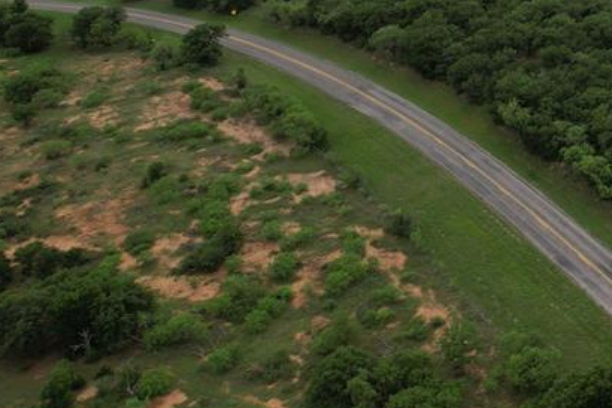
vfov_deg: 23.1
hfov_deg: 31.8
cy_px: -42
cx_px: 684
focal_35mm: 55
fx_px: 935
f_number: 2.8
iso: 100
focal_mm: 8.38
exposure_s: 1/2000
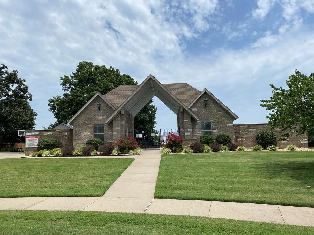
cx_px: 157
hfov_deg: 67.3
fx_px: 236
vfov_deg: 53.1
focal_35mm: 26
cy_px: 118
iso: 32
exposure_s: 1/4808
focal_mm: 4.25
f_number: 1.8
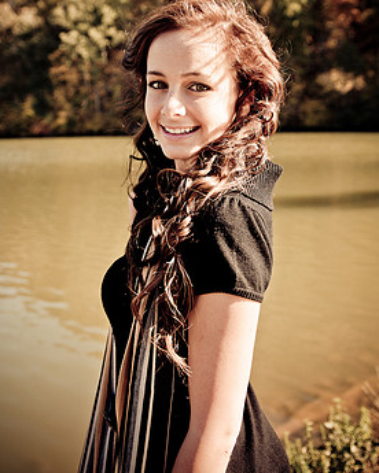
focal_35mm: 44
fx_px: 617
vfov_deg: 41.8
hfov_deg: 34.1
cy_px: 189
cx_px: 193
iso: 200
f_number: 2.8
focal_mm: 24
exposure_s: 1/1600
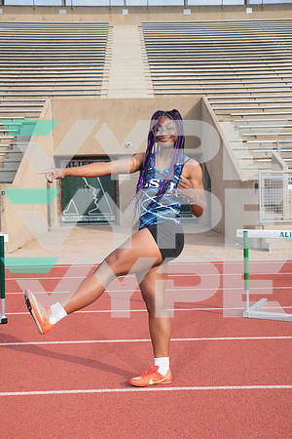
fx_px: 584
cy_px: 220
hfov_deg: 28.1
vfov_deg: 41.1
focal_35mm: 48
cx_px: 146
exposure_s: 1/320
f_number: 8
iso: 160
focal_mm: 48
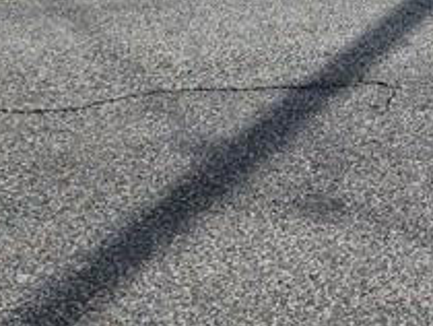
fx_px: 1403
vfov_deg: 11.6
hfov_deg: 15.5
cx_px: 734
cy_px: -365
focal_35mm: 112
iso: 12
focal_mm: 6.4
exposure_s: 1/2657
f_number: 1.8
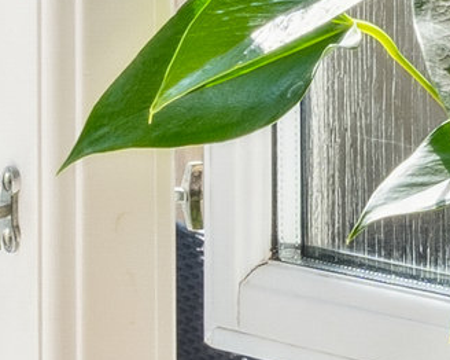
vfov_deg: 6.1
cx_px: 878
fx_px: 3314
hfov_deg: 7.5
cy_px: -316
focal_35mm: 249
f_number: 11
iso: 800
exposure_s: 1/200
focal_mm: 29
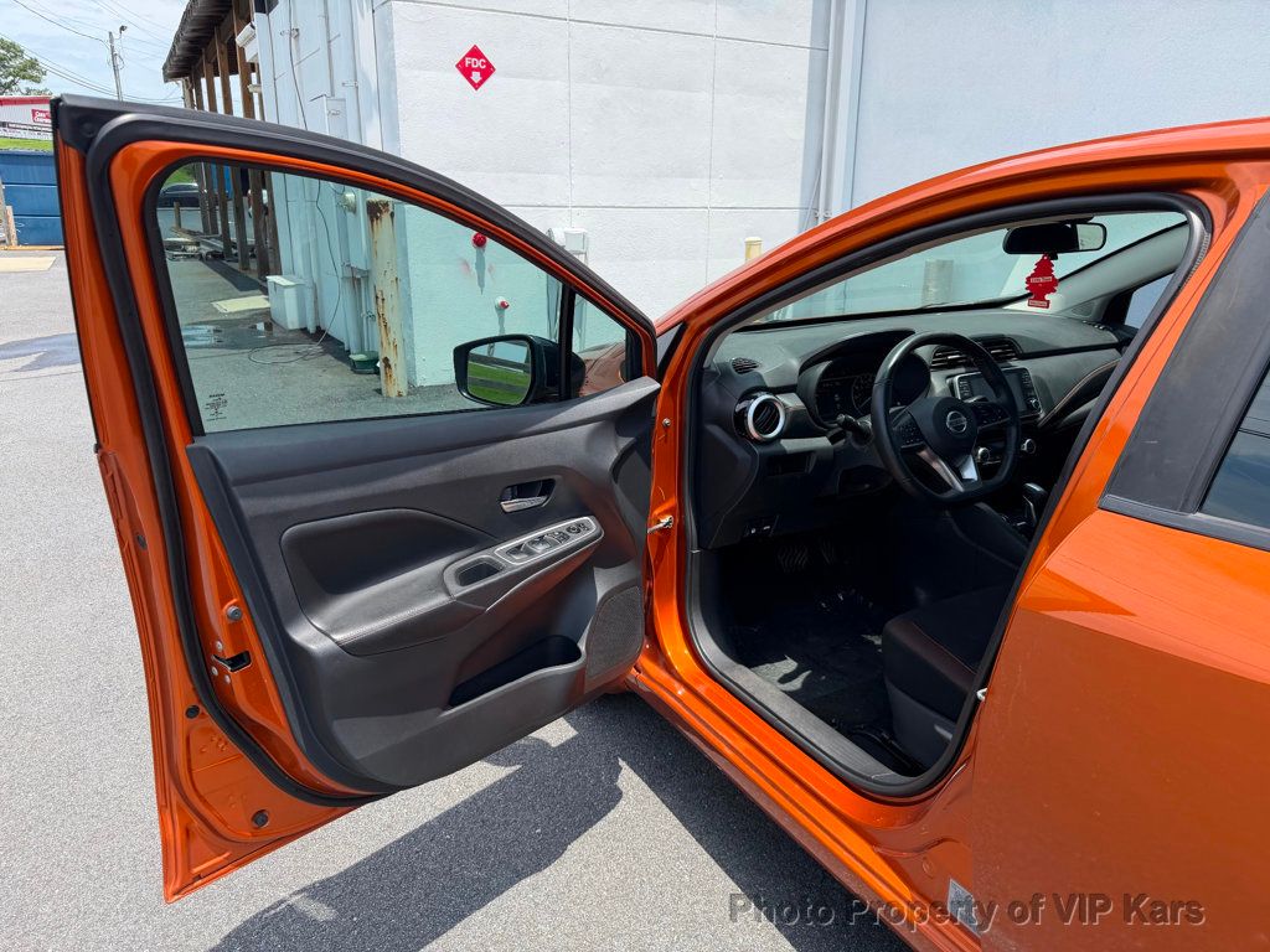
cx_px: 635
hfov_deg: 71.6
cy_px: 476
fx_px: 881
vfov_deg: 56.8
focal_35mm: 24
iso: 80
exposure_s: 1/2000
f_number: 1.78
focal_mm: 6.76
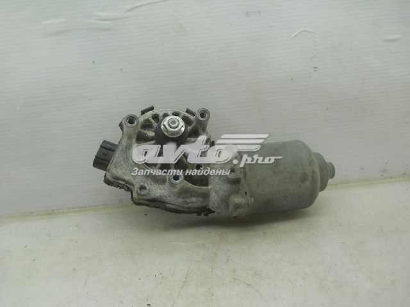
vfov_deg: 35.1
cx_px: 205
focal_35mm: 41
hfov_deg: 45.8
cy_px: 154
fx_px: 486
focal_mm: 6.72
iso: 80
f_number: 3.1
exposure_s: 1/30
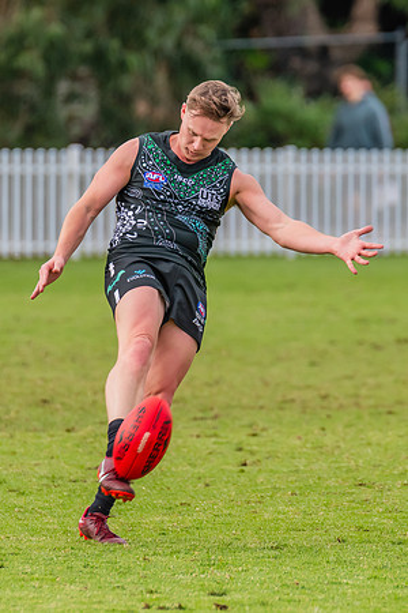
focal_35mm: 703
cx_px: 248
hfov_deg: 2.0
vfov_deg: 2.9
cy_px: 288
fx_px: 11955
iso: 800
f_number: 5.6
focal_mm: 380
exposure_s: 1/1600
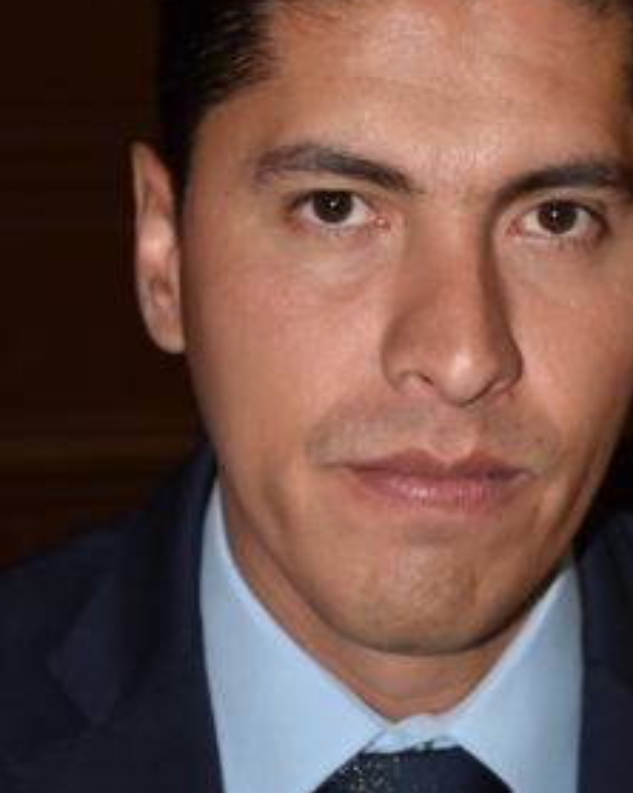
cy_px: 429
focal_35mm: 152
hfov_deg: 10.1
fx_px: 3563
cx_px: 433
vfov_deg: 12.7
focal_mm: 50
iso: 500
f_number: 4.8
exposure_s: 1/125
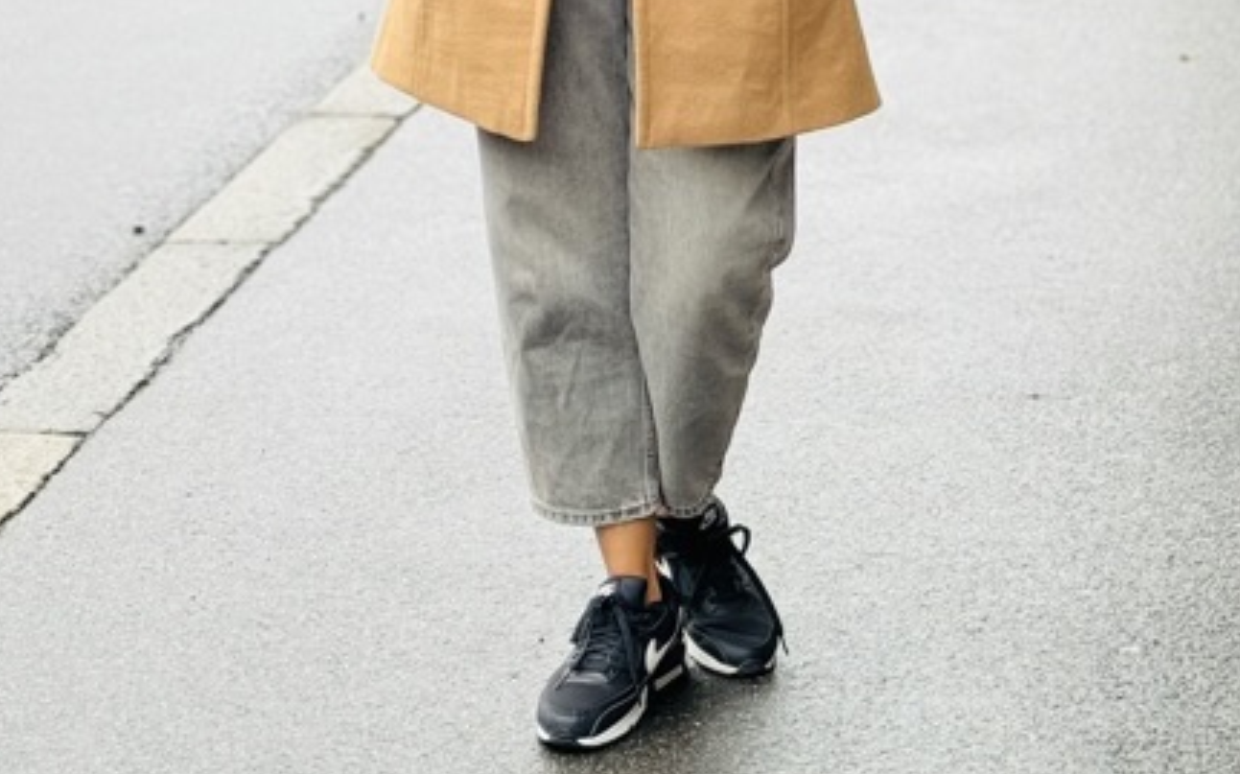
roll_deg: -2.3
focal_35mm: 121
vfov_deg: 10.4
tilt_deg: -1.9
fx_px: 4087
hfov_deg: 17.2
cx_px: 601
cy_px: -449
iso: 64
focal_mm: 6.86
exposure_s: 1/531
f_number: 1.78
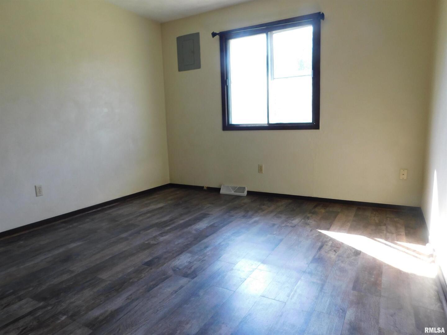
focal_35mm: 23
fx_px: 297
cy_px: 168
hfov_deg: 73.9
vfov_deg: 58.9
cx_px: 224
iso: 125
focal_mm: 4
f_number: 3
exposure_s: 1/30
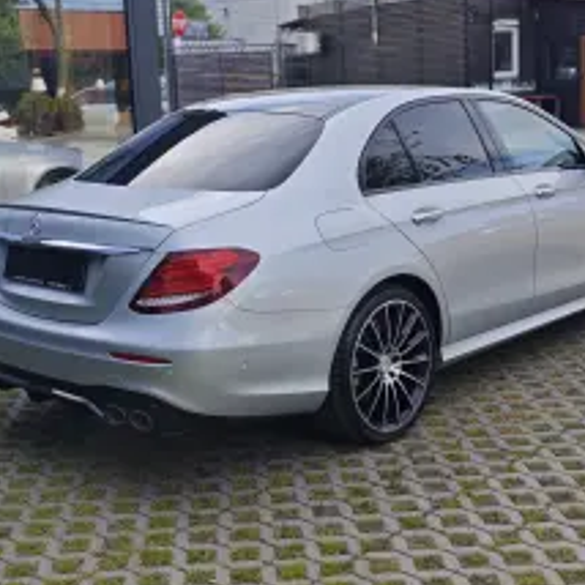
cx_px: 314
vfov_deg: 32.7
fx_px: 994
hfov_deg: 32.8
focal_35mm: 52
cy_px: 241
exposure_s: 1/1282
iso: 50
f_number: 1.4
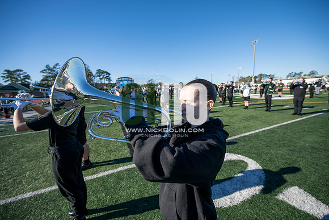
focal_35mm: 14
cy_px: 110
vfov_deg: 81.2
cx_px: 164
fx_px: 128
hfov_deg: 104.2
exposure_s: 1/2000
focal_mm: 14
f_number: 4
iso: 160
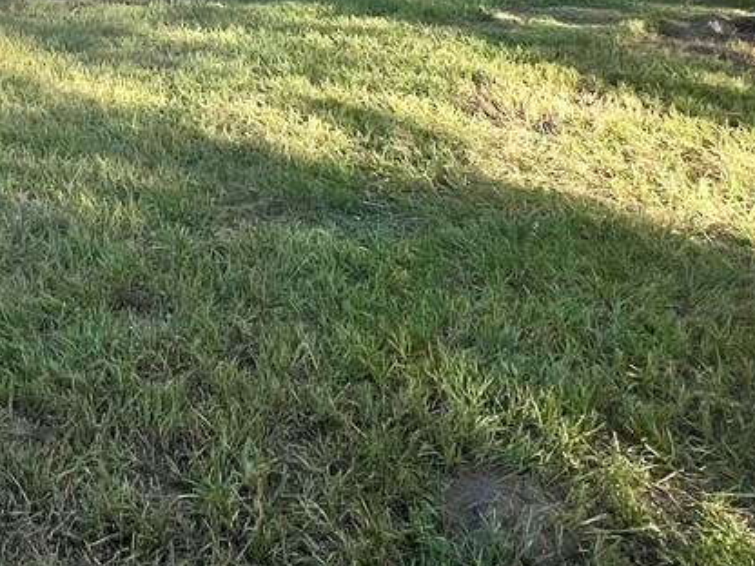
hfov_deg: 35.6
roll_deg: -0.1
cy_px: -327
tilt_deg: +3.8
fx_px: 1091
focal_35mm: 50
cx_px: 54
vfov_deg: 22.6
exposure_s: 1/681
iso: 32
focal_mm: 1.57
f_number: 1.8
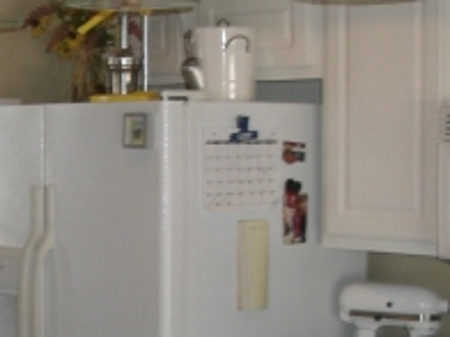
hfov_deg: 15.7
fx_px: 1612
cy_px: 289
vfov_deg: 11.9
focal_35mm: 124
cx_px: 39
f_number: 2.7
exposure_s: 1/60
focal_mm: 6.2
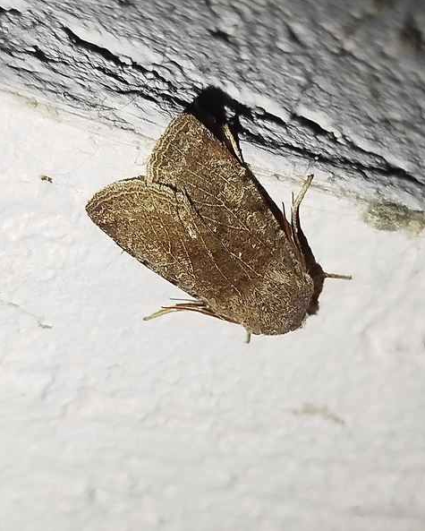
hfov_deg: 19.2
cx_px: 213
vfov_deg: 23.8
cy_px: 270
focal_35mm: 80
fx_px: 1257
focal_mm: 5.31
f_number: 1.7
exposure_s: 1/50
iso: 160
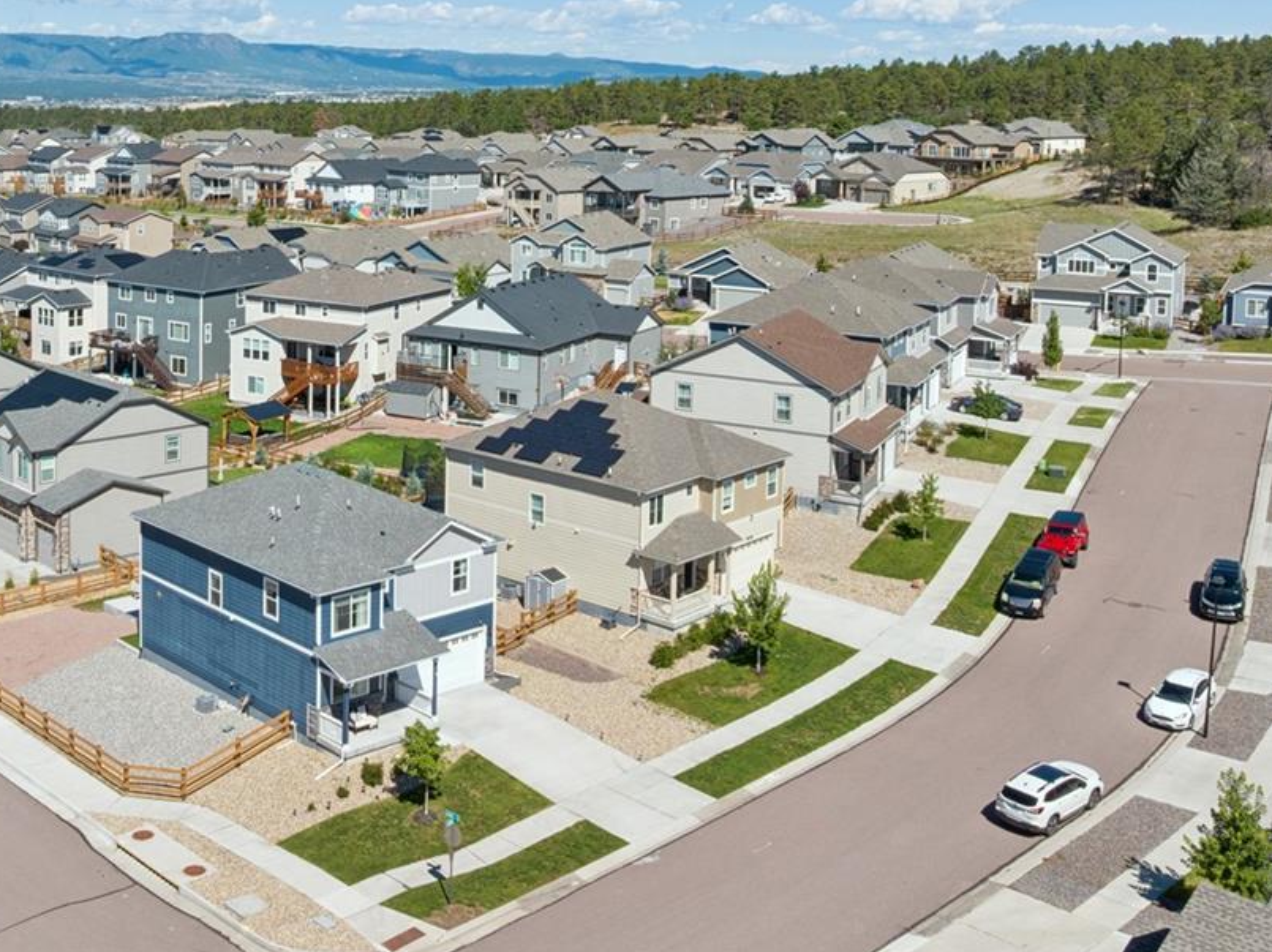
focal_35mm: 43
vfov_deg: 32.7
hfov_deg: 43.0
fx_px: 1579
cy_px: 193
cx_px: 384
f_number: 10
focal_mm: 12.3
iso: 100
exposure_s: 1/200
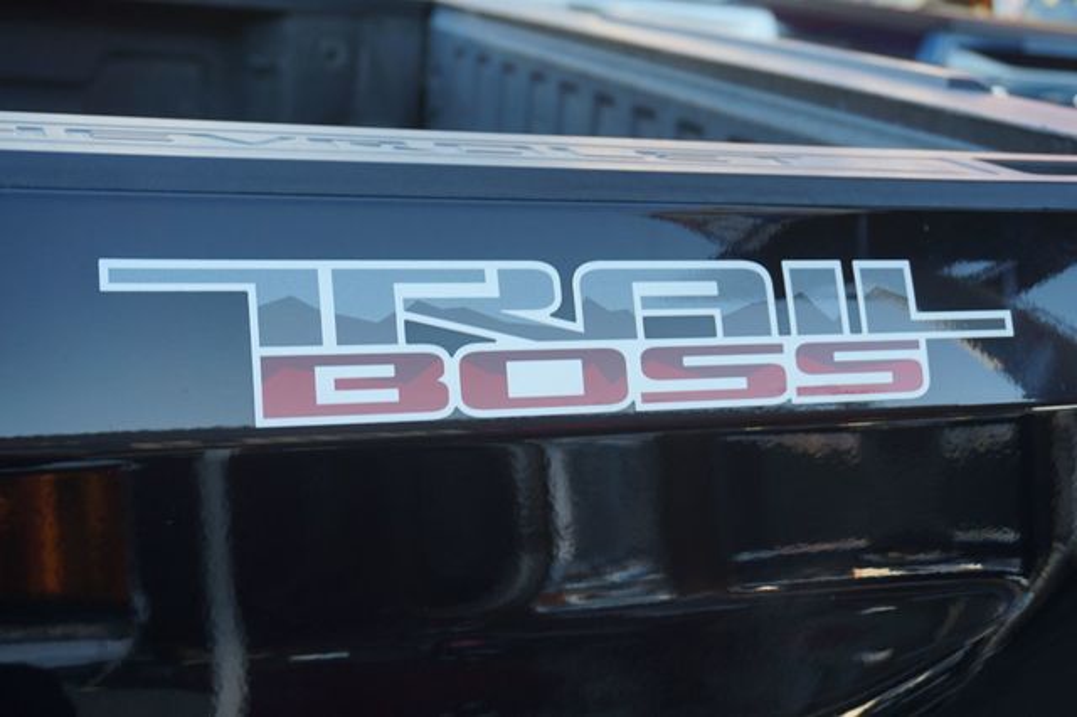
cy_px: 358
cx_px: 538
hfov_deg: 43.6
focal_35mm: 45
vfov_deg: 29.8
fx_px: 1345
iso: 100
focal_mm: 30
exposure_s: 1/60
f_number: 5
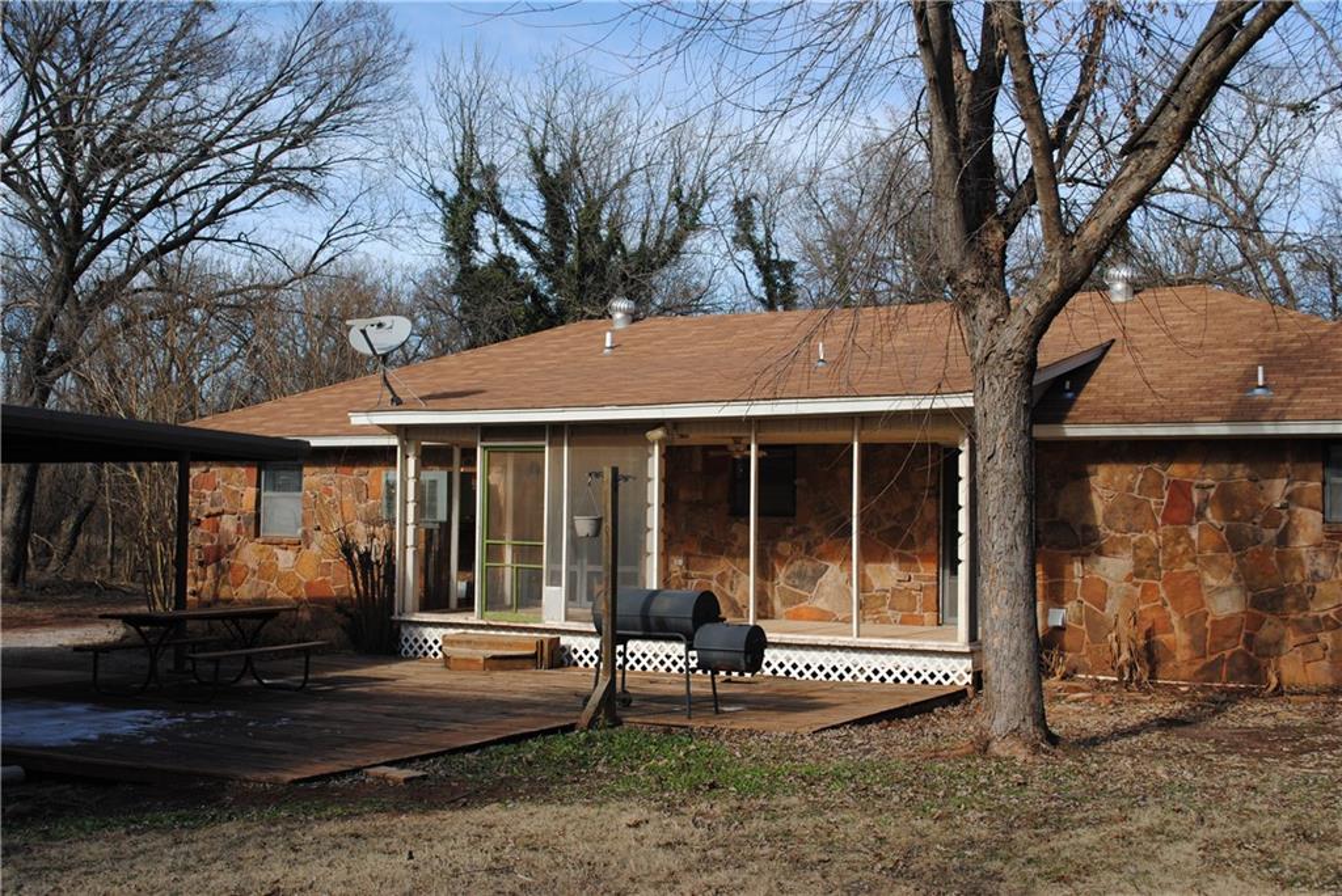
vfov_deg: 31.9
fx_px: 1566
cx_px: 671
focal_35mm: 42
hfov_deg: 46.4
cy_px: 448
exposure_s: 1/200
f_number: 7.1
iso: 100
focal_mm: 28
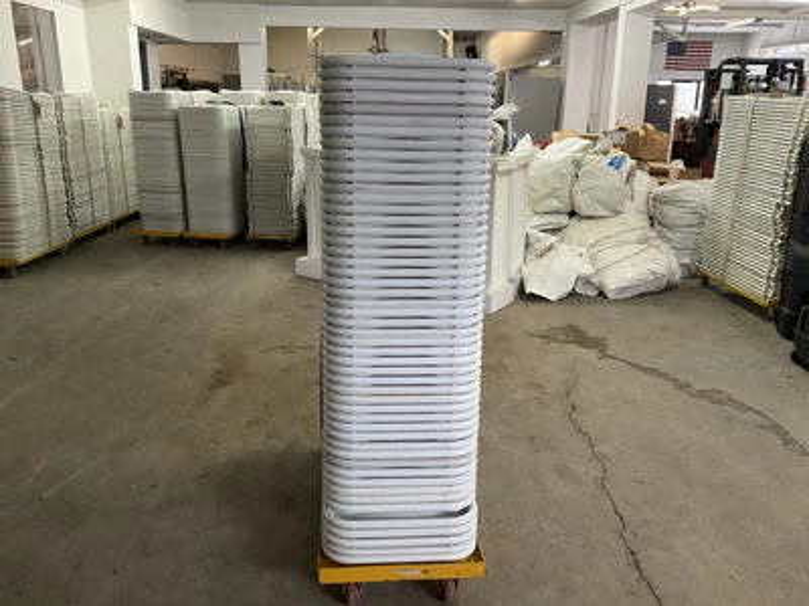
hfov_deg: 61.7
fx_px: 678
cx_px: 404
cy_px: 303
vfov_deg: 48.2
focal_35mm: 29
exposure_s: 1/60
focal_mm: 3
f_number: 1.8
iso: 160
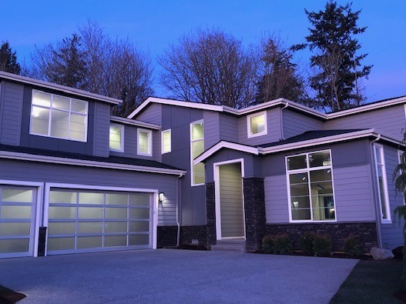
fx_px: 399
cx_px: 196
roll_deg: +1.8
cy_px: 154
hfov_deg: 54.0
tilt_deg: +11.0
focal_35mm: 34
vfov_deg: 41.8
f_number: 1.8
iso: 100
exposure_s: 1/13
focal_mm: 3.99
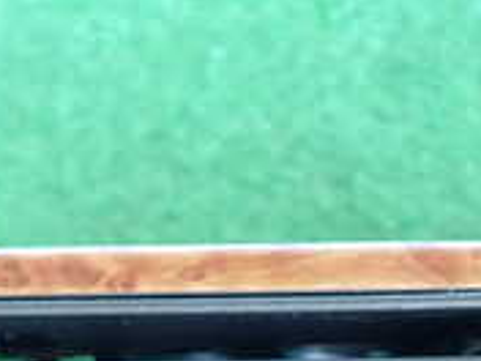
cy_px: 547
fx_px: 1417
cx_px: 41
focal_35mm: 102
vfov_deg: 13.6
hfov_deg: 18.9
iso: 200
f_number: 2.3
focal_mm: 5.4
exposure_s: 1/30
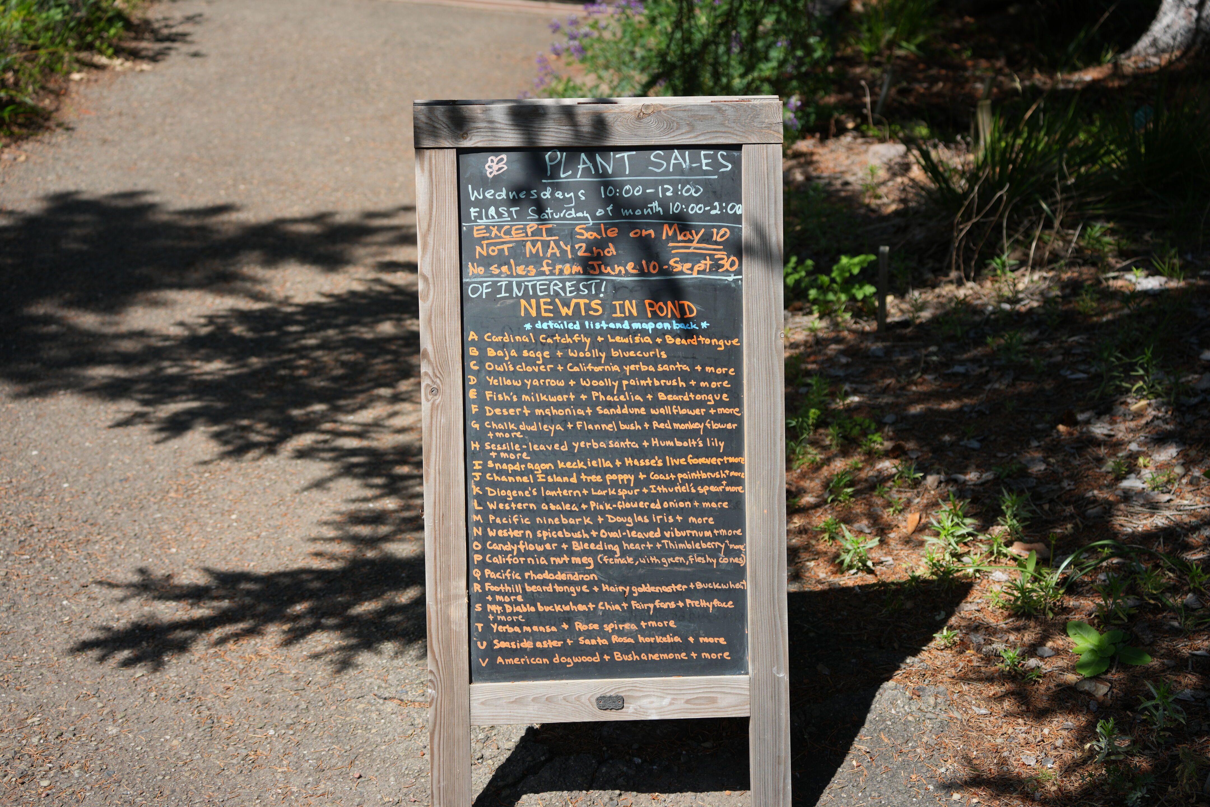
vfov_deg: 27.0
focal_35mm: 50
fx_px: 1680
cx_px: 605
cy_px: 404
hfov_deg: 39.6
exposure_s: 1/640
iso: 160
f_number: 4.5
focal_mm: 50
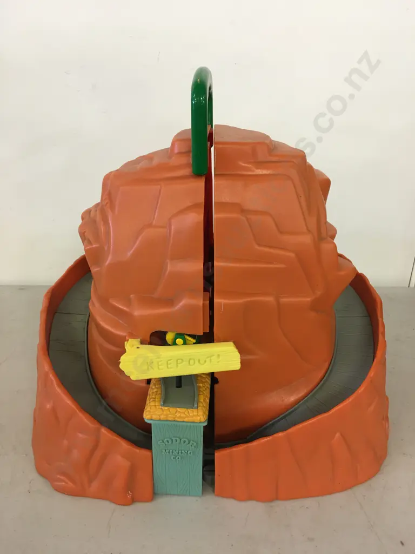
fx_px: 464
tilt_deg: -26.3
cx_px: 208
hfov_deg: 48.2
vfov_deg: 61.7
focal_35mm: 29
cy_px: 277
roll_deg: -0.4
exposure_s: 1/17
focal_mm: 4.15
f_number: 2.2
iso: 40
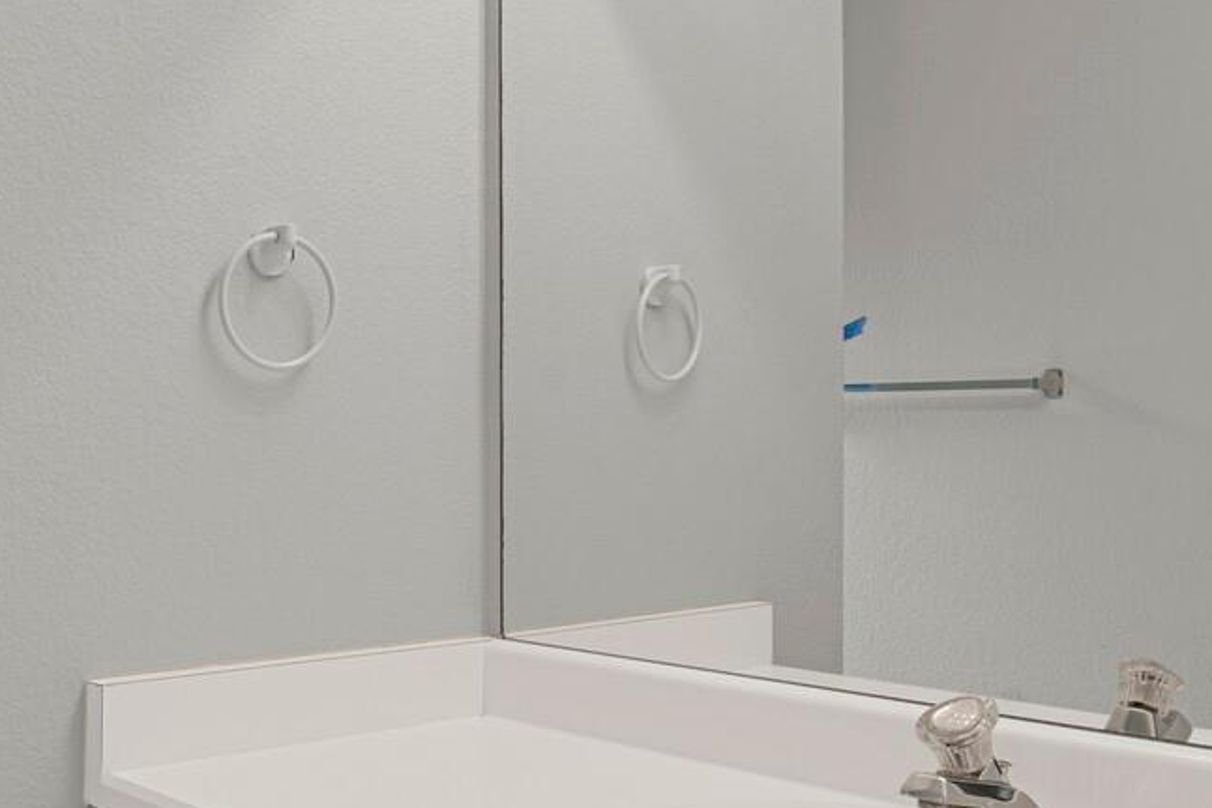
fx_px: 1414
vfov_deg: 31.9
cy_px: 439
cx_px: 291
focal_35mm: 42
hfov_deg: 44.7
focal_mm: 17
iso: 3600
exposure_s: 1/20
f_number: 8
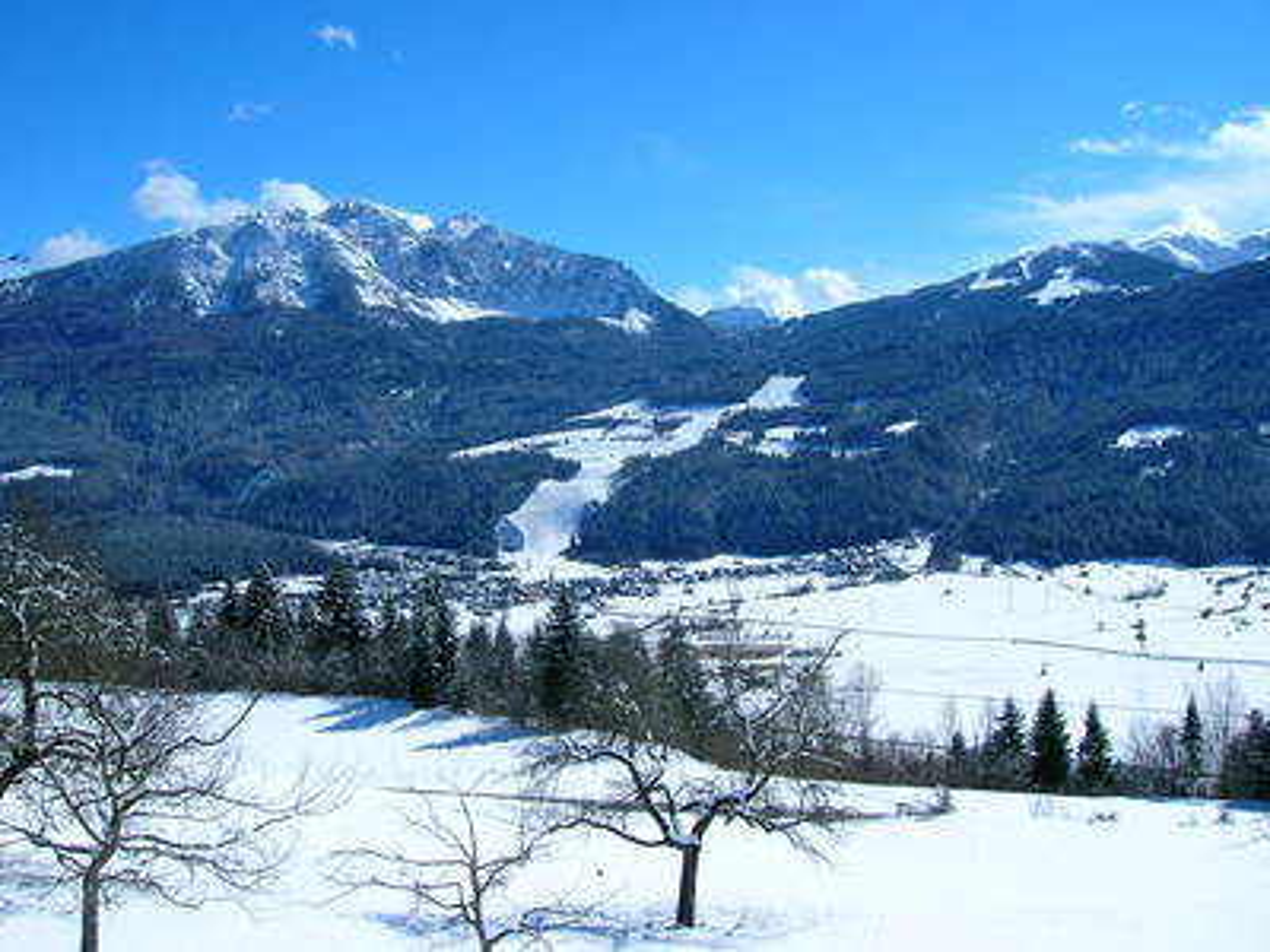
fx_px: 1247
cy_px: 476
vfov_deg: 41.8
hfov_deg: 54.0
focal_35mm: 34
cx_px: 635
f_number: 4.9
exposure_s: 1/774
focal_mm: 5.7
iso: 50
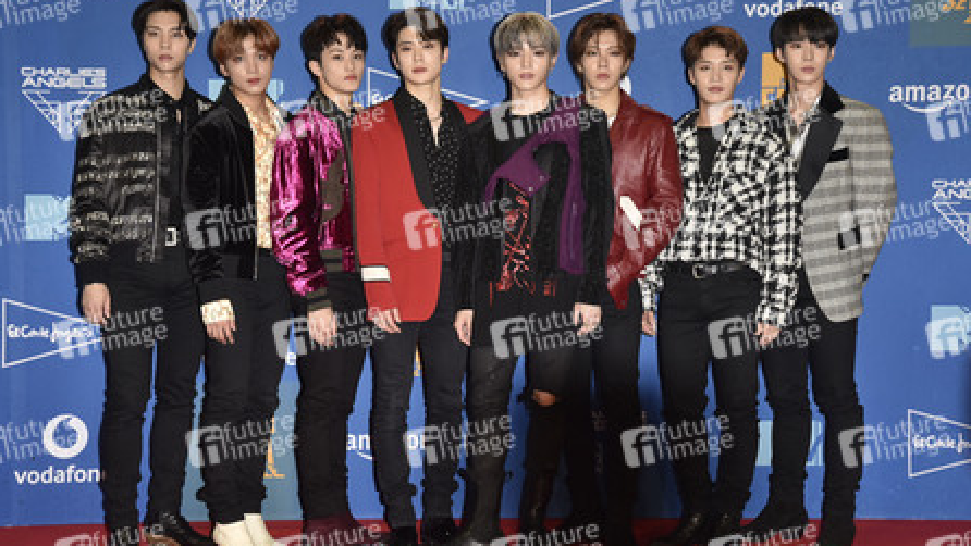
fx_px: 1854
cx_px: 489
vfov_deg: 16.8
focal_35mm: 72
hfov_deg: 29.3
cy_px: 278
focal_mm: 68
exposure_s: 1/250
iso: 1600
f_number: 6.3
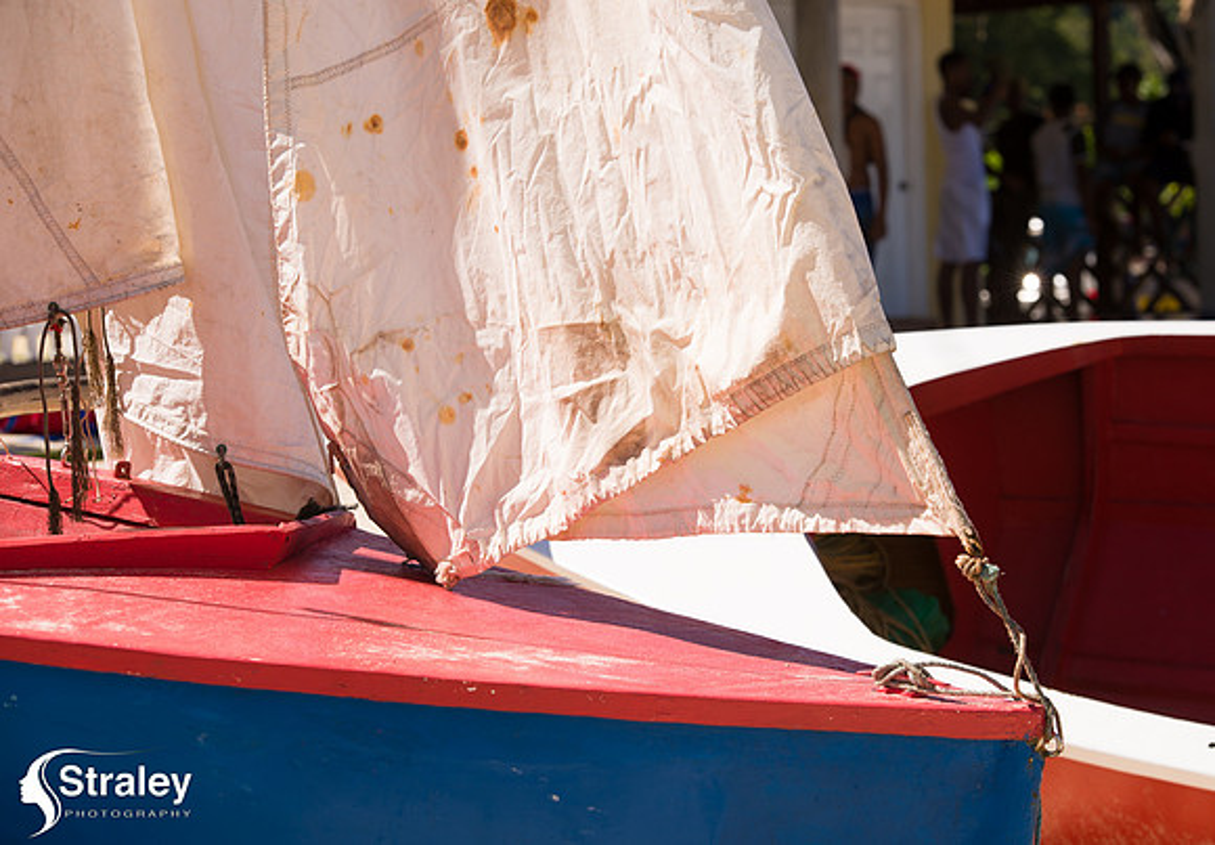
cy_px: 460
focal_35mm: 121
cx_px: 699
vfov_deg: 11.7
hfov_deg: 16.7
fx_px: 4127
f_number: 8
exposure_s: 1/400
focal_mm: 105
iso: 100
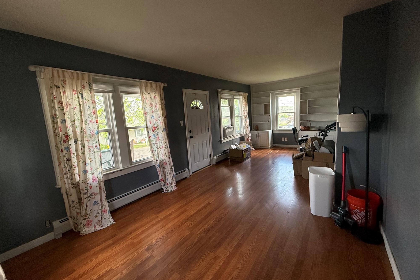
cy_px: 139
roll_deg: +4.3
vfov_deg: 77.3
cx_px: 208
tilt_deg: -7.1
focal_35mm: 15
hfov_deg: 100.4
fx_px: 175
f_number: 2.2
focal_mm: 2.22
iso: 200
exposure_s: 1/99
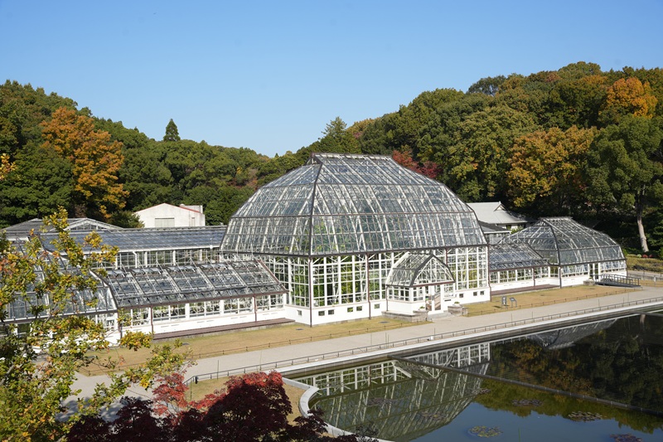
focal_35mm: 39
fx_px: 718
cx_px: 332
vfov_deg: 34.2
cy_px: 221
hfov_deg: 49.6
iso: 160
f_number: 8
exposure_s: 1/400
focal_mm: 39
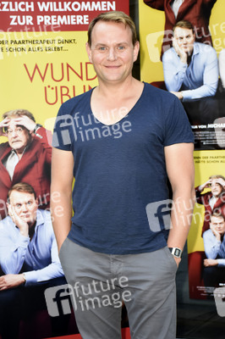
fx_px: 676
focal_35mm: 72
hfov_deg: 18.9
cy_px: 170
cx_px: 112
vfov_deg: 28.1
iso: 1000
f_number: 6.3
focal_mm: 48
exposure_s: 1/100
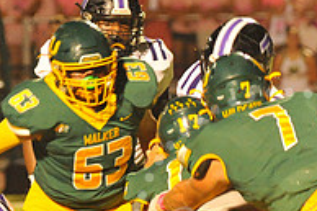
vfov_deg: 2.3
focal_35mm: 598
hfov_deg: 3.4
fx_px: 5261
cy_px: 242
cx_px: 286
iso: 6400
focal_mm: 200
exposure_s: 1/200
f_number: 5
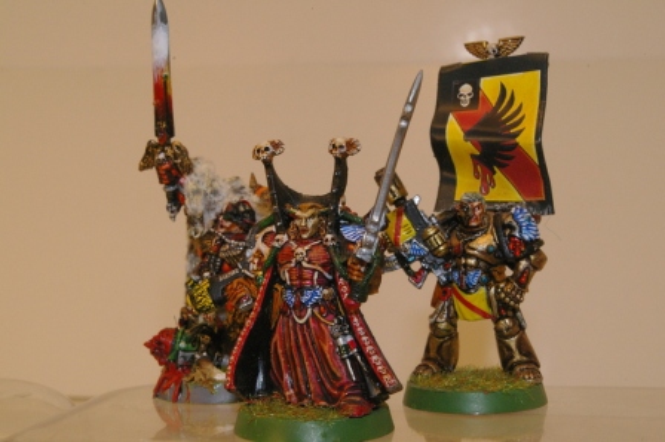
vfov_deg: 21.0
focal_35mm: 64
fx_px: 1191
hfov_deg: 31.2
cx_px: 332
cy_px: 221
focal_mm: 43
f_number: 22
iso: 1600
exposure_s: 1/180
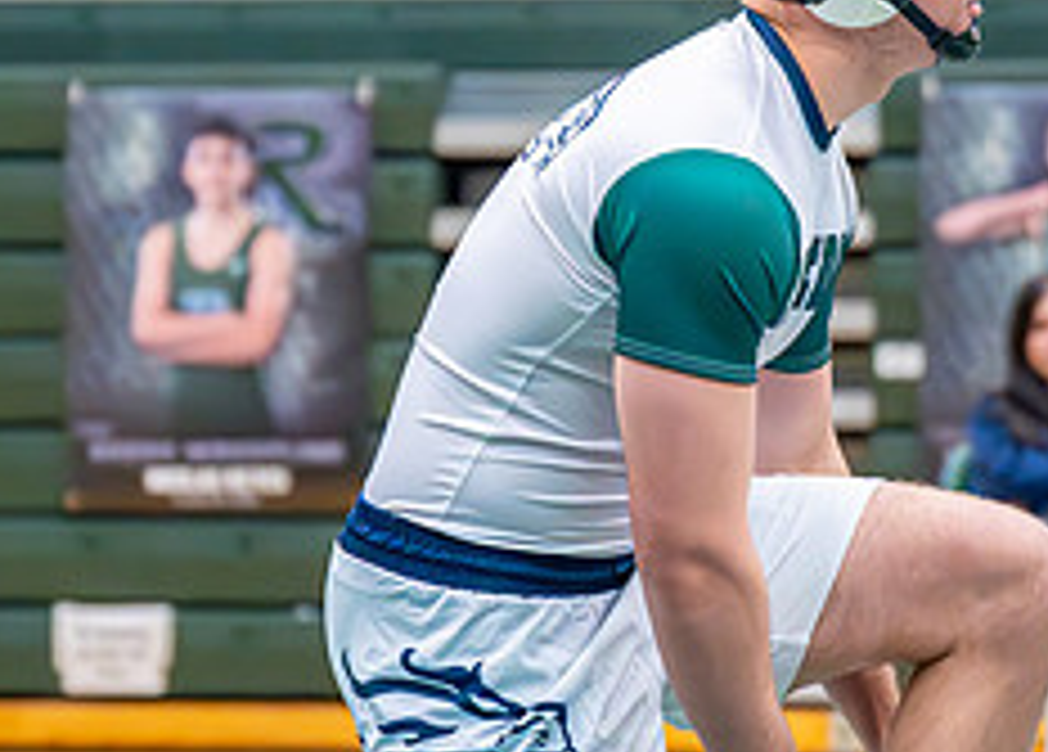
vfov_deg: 5.9
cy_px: 295
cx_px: 670
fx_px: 7271
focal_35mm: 244
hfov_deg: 8.2
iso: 6400
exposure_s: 1/1000
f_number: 2.8
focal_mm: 70
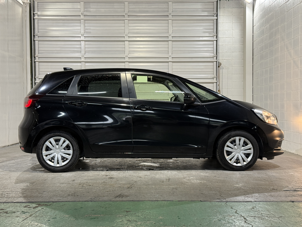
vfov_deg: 30.3
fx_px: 419
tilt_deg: -0.8
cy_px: 114
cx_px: 151
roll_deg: +0.2
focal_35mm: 48
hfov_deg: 39.7
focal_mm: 6.76
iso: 125
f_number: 1.78
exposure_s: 1/60
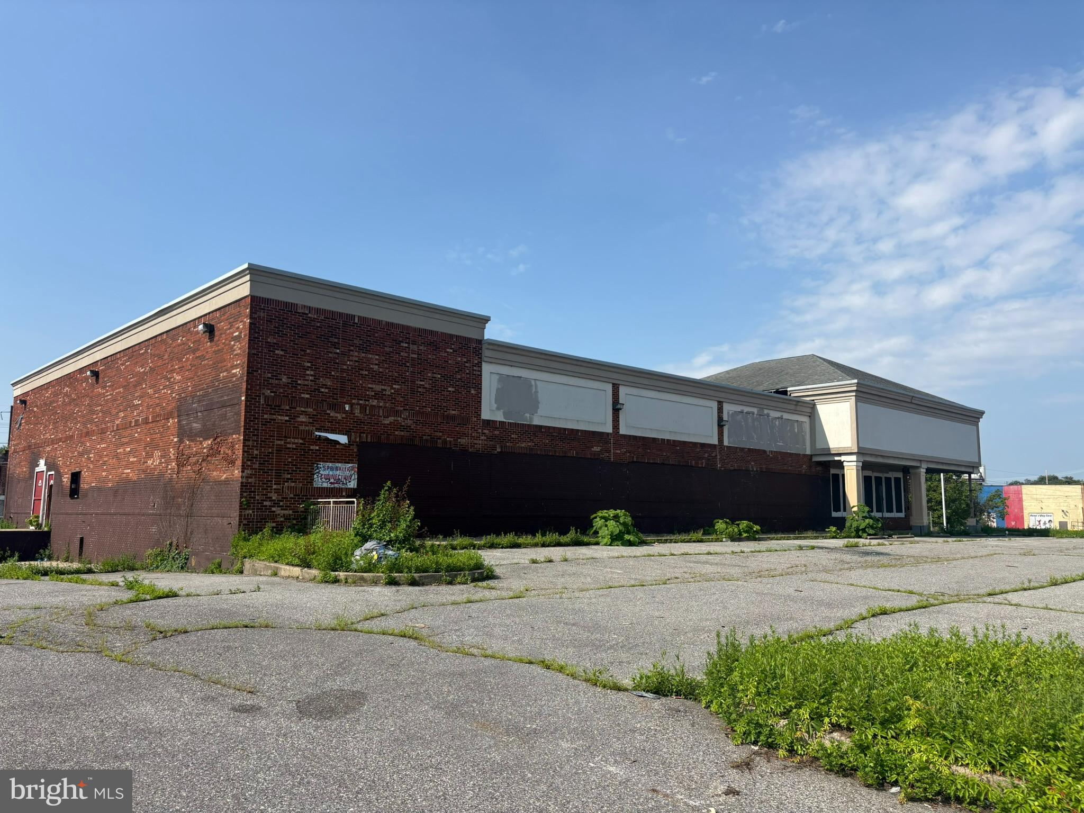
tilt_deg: +7.1
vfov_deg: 53.1
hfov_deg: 67.3
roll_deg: -0.4
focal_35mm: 26
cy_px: 406
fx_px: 814
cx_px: 542
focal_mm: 5.96
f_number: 1.6
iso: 50
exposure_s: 1/4329
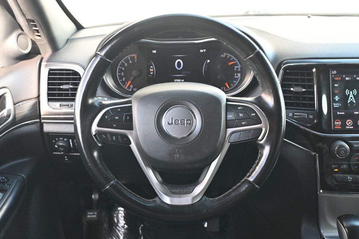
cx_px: 180
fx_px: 411
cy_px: 120
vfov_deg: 32.4
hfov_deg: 47.2
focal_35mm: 41
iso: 1100
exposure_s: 1/125
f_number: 4.5
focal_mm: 27.5
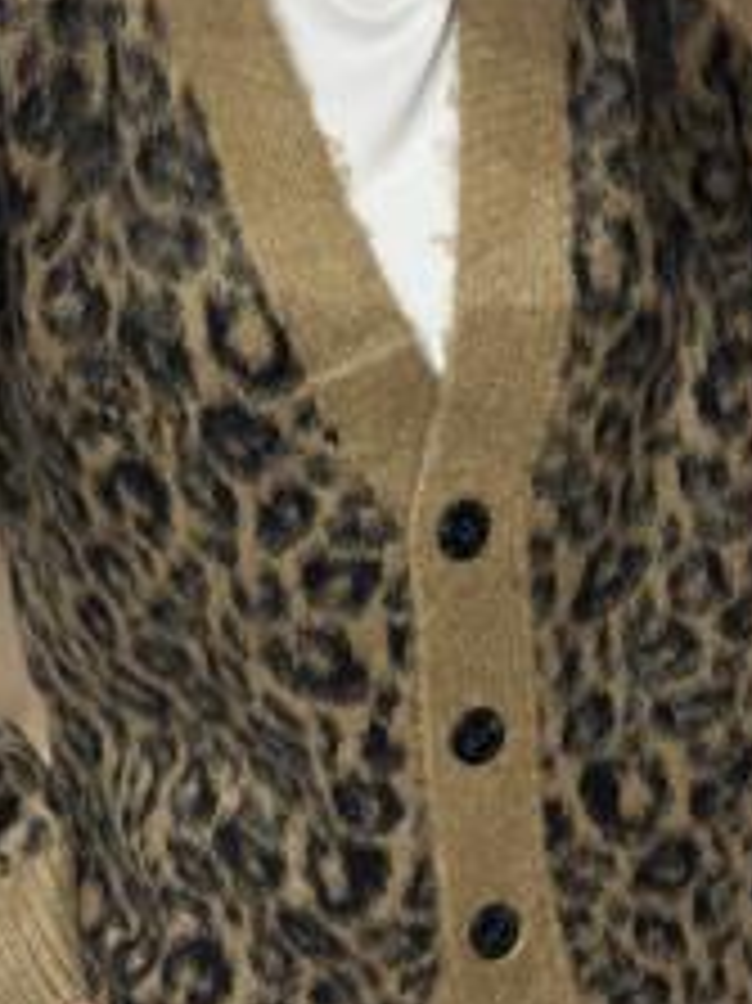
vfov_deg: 21.9
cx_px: 437
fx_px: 2580
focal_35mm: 89
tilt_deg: -27.1
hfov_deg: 16.6
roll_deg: +2.9
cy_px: 664
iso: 125
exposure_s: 1/50
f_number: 1.78
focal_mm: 6.86
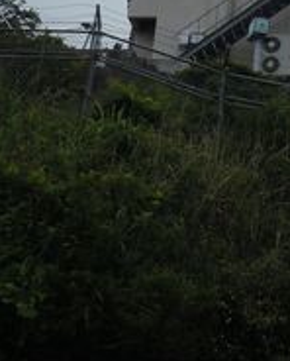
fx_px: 845
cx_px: 294
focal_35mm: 79
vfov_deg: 21.9
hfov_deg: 18.9
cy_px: -99
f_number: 7.4
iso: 100
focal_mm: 5
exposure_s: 1/250
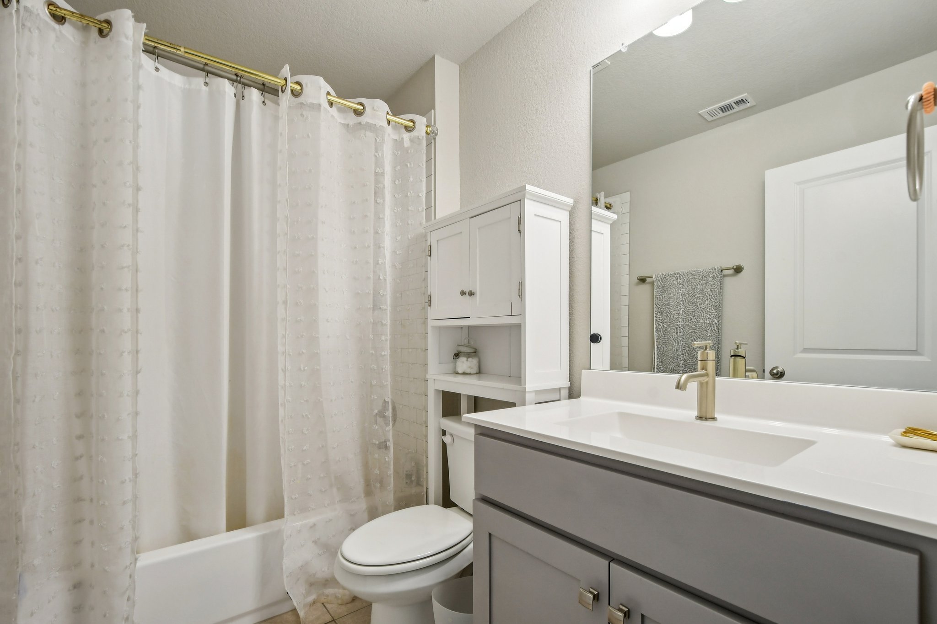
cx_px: 468
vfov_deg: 77.3
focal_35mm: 15
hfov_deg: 100.4
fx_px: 390
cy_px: 312
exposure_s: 1/20
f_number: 8
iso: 400
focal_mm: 10
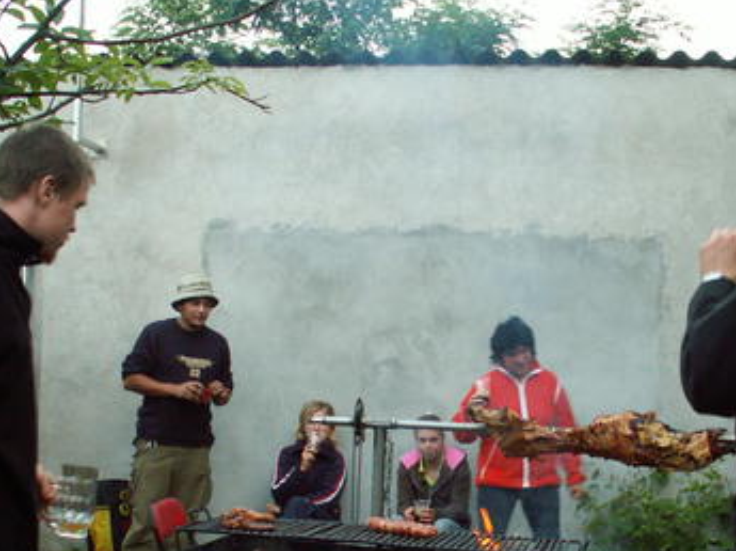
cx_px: 437
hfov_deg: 29.8
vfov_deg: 22.3
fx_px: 1381
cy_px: 440
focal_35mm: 65
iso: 80
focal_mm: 5.86
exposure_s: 1/40
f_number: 2.8
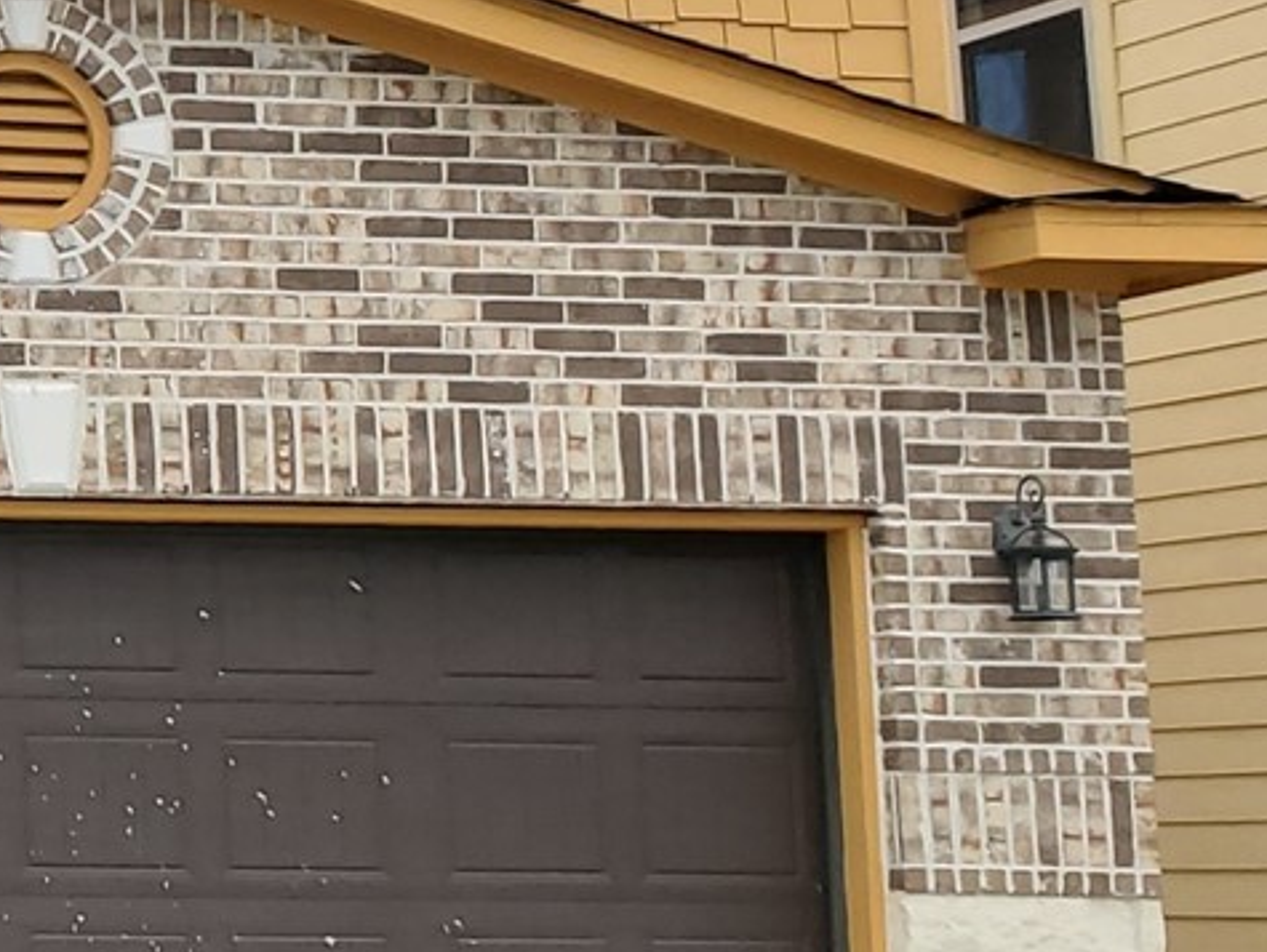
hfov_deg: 14.6
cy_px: 253
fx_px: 4102
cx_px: -1235
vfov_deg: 13.2
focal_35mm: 112
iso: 50
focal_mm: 4.3
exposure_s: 1/1177
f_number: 2.4
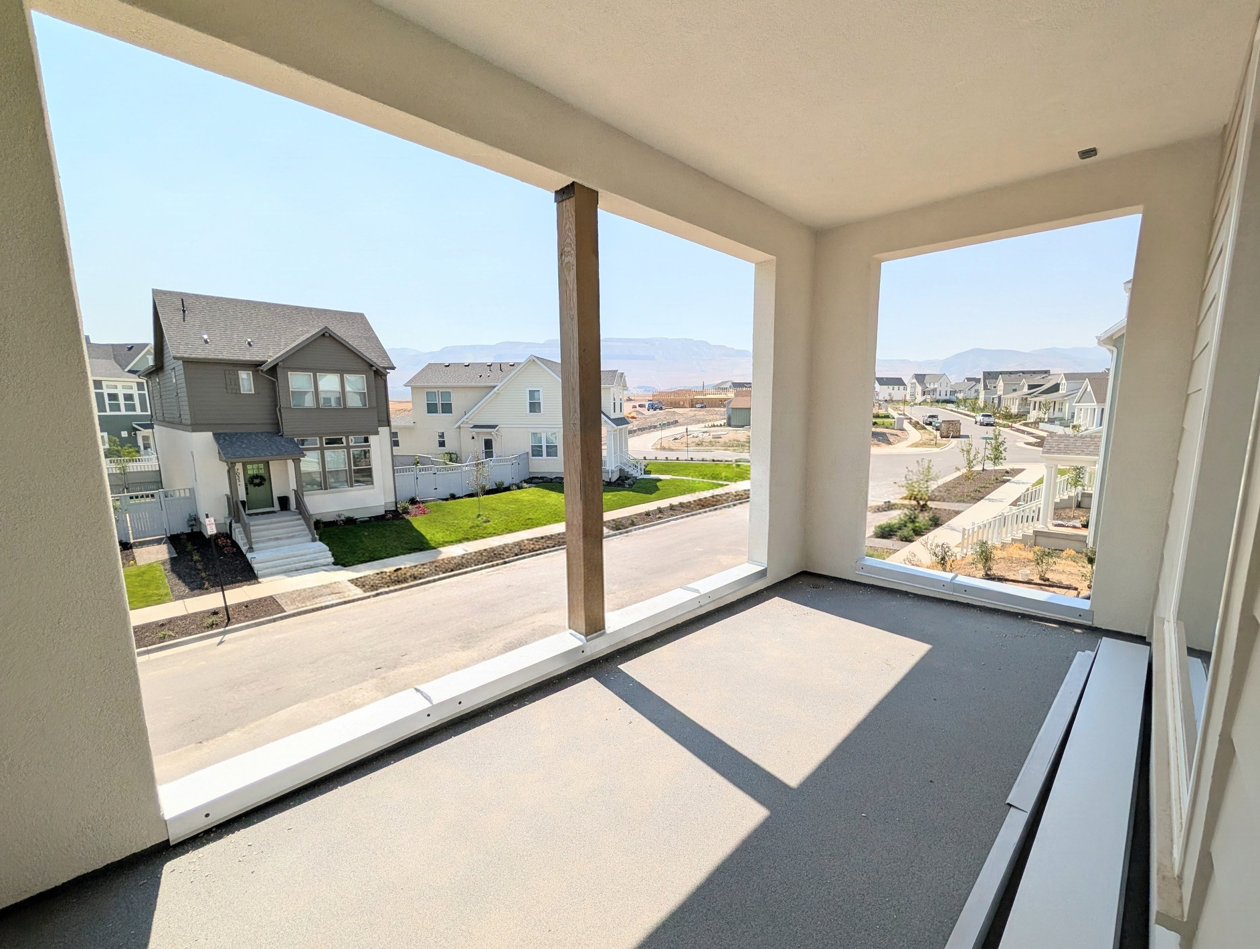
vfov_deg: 90.0
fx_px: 474
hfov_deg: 106.0
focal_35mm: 13
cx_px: 657
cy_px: 487
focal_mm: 2.02
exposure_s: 1/5848
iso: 46
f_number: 1.7
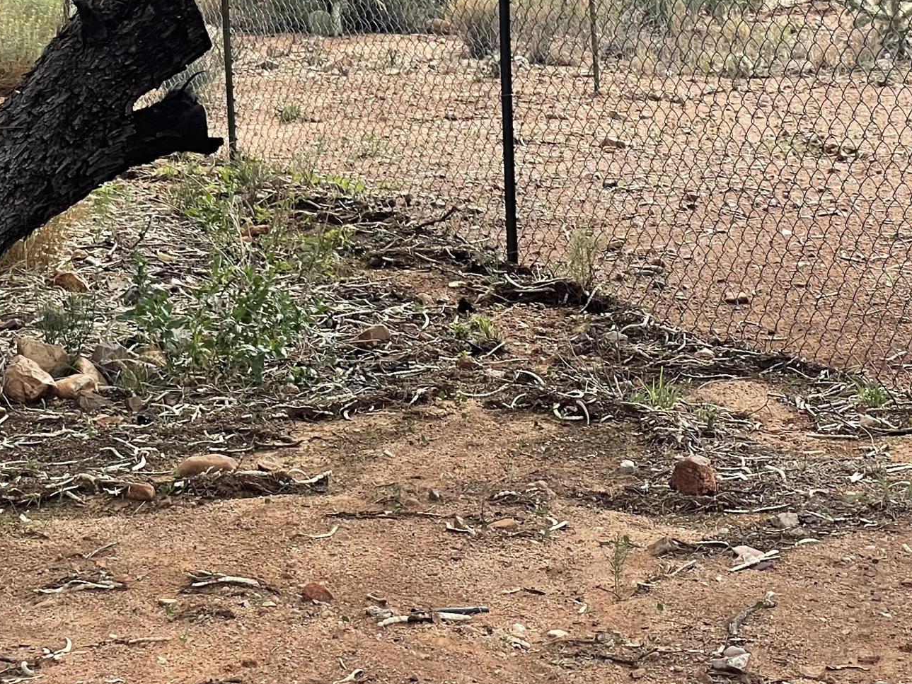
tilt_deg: -3.6
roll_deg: +3.6
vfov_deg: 12.0
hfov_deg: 16.1
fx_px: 3188
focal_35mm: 121
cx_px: 91
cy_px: -94
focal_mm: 6
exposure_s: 1/716
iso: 25
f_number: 2
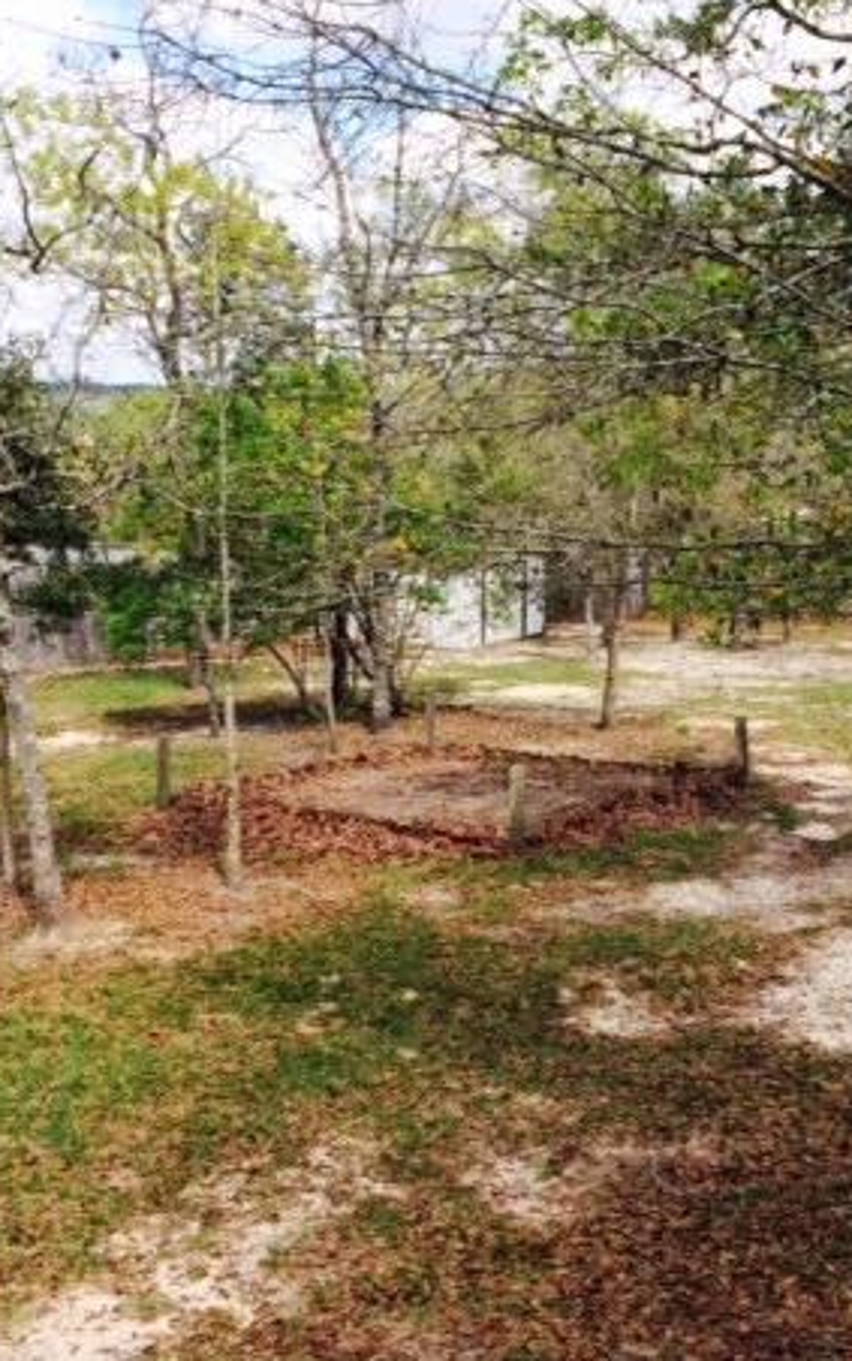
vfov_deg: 44.3
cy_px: 647
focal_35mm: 45
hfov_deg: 28.5
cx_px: 542
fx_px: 1670
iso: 50
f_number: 2.2
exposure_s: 1/1325
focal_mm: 4.12
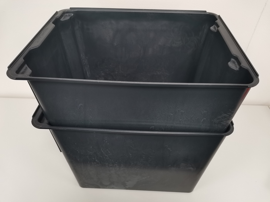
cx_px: 135
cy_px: 101
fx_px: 203
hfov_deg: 67.3
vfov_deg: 53.1
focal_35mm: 26
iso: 200
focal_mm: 4.75
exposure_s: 1/50
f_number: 1.8
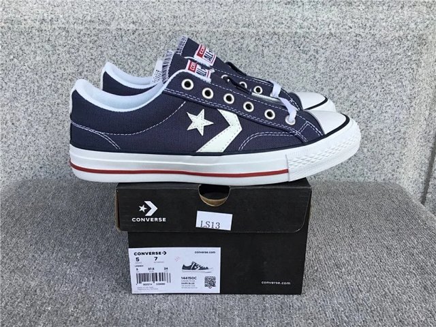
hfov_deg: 58.4
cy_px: 164
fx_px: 390
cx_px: 218
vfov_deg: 45.4
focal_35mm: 31
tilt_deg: -20.7
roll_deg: -0.6
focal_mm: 3.3
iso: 25
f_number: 2.4
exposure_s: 1/243
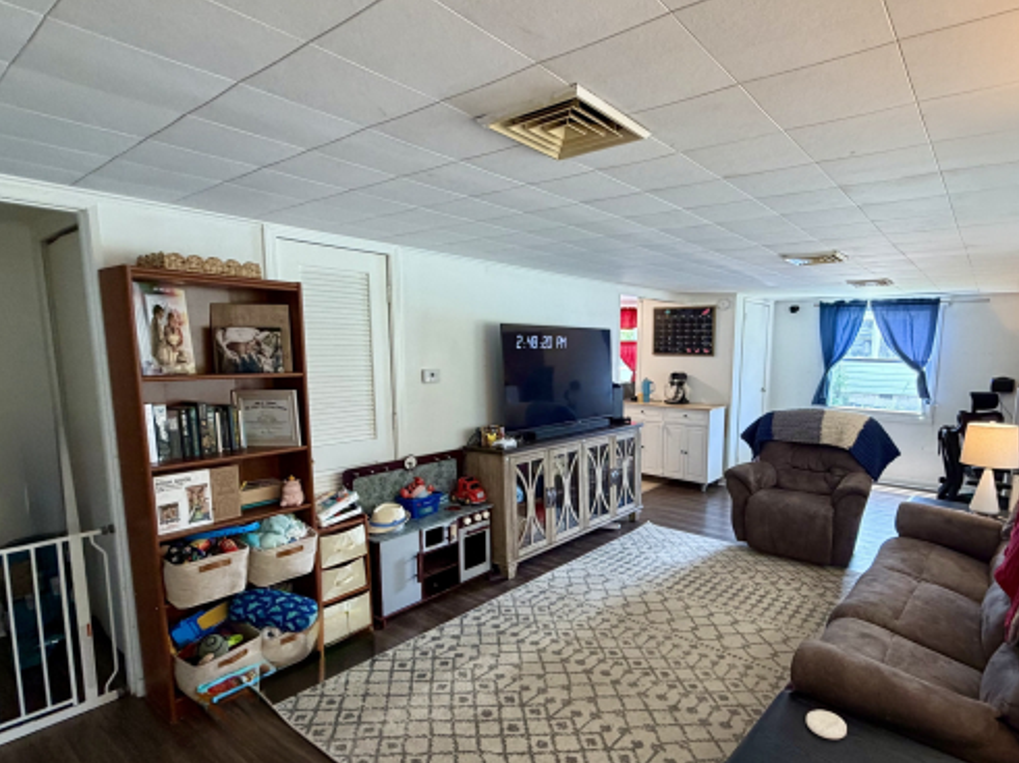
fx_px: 559
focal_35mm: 19
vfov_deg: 68.5
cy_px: 421
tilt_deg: -6.9
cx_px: 609
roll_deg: -0.2
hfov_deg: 83.7
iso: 200
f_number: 2.2
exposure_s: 1/60
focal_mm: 2.22
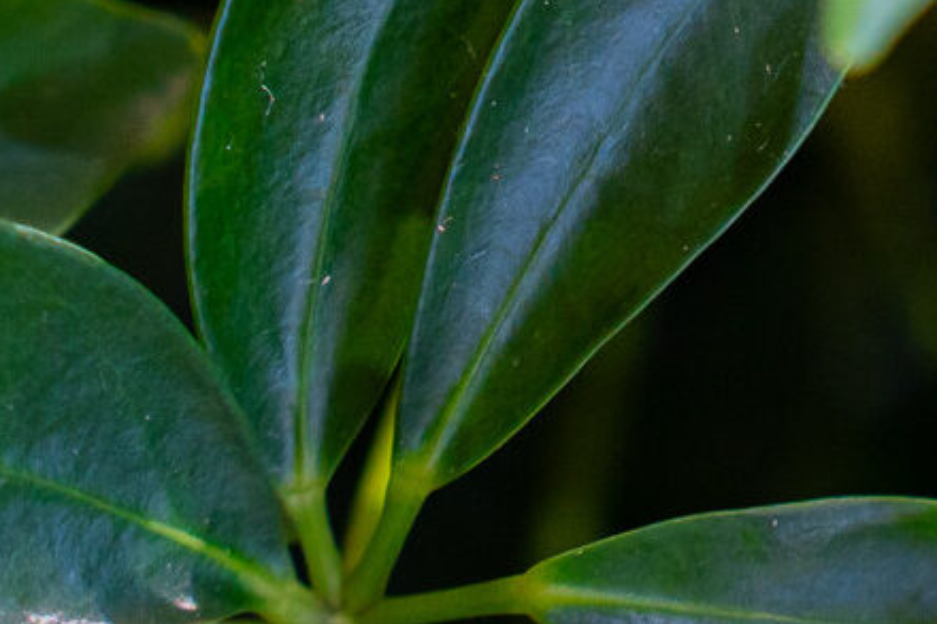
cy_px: -650
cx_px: 1694
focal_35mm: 371
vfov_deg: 3.7
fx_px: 9652
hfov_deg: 5.5
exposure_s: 1/200
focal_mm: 70
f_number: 2.8
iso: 250
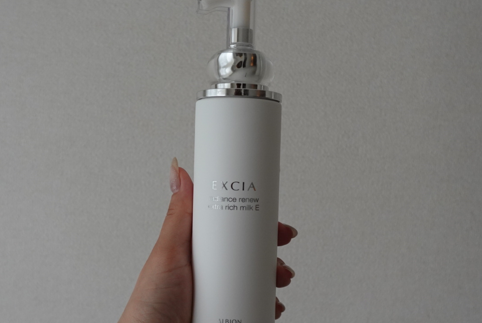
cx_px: 239
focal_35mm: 39
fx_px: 523
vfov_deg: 34.3
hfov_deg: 49.5
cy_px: 173
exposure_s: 1/125
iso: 500
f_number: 2.8
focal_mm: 9.81
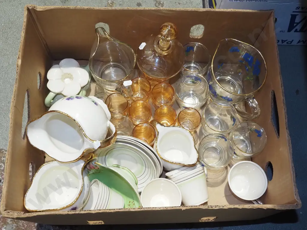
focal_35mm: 40
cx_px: 154
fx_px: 355
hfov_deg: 46.8
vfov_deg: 36.0
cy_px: 115
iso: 2500
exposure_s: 1/100
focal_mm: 20
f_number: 5.6
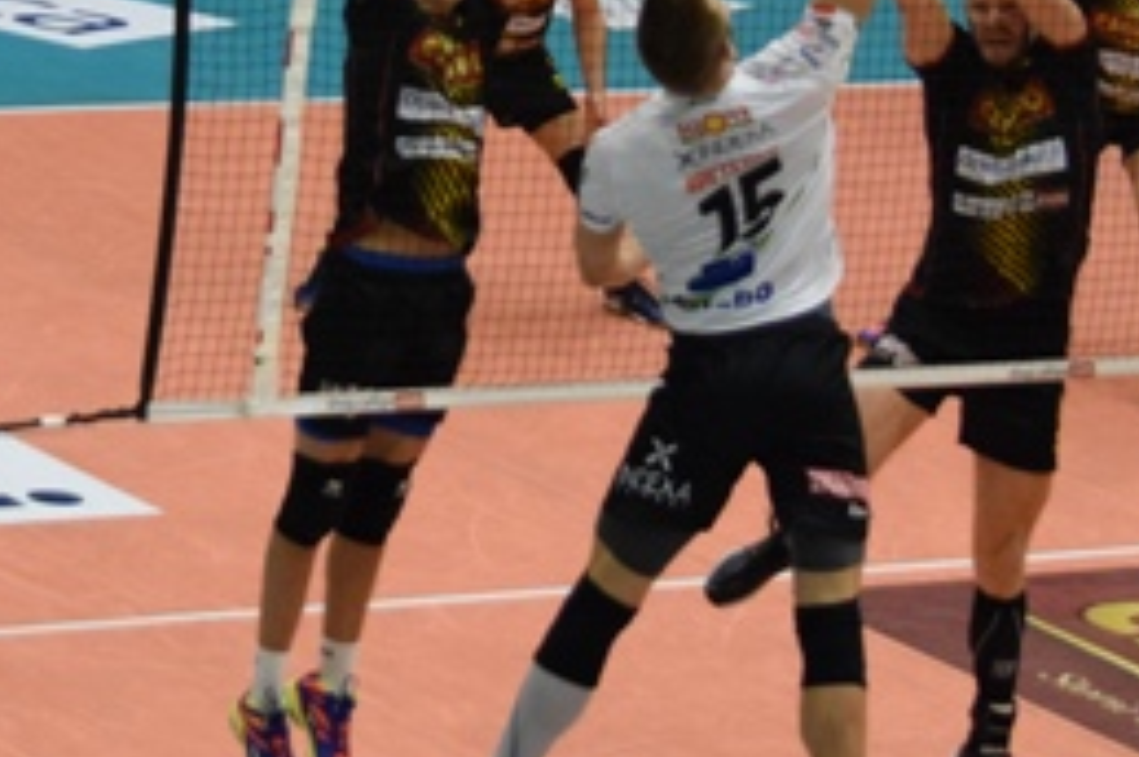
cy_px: 37
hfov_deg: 9.2
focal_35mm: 223
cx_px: 352
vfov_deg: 6.1
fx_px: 7058
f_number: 4.5
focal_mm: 55
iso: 3200
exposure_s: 1/400
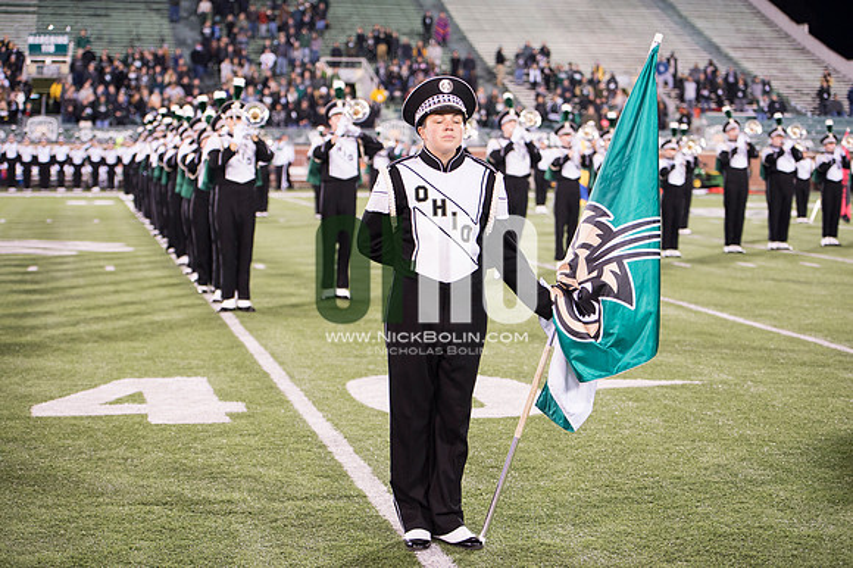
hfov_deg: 28.9
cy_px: 284
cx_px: 426
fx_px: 1658
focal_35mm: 70
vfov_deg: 19.4
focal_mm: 70
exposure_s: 1/400
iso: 2500
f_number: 2.8
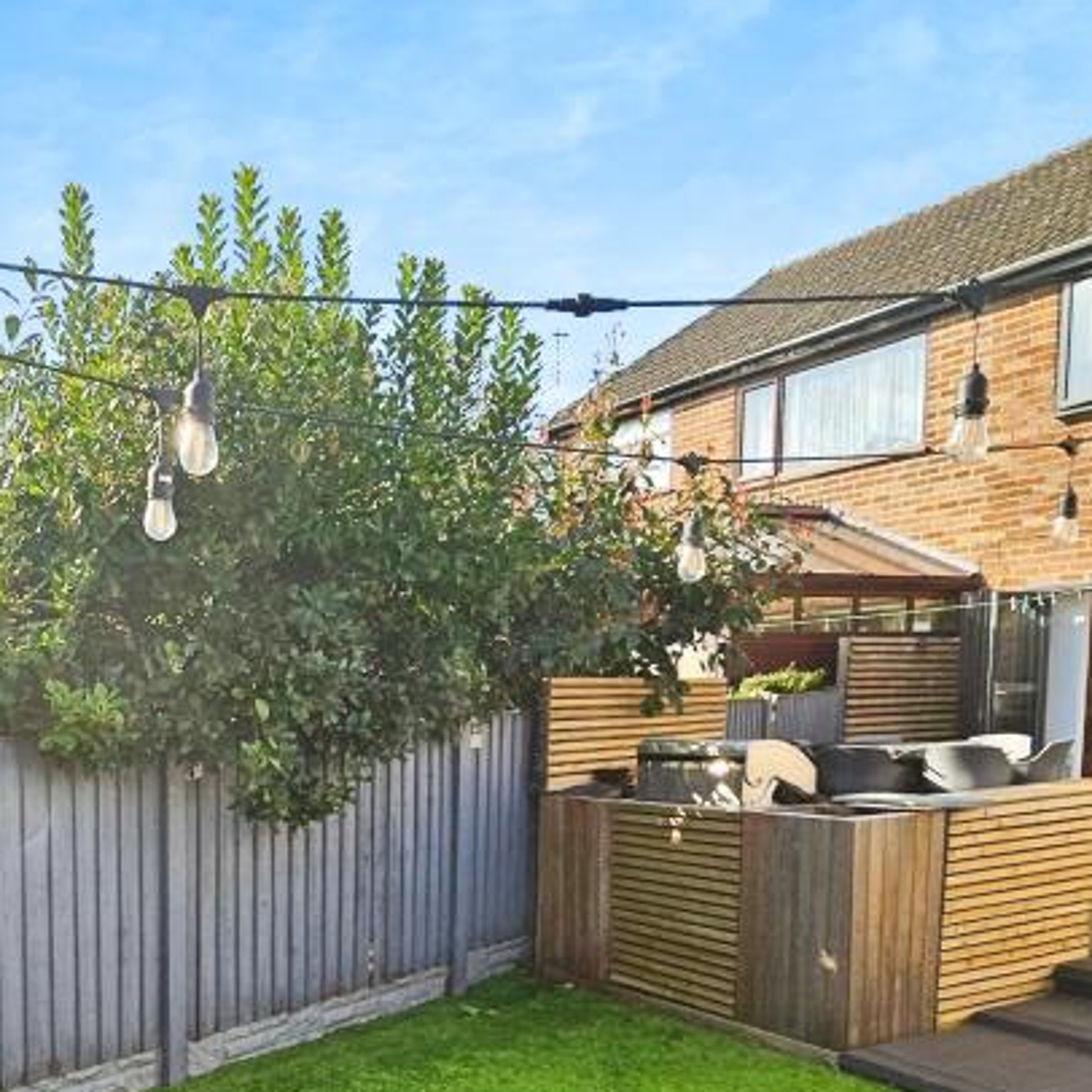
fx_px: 1035
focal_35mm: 29
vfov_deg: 49.0
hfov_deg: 53.5
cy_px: 1002
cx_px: 296
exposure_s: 1/662
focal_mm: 1.7
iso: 32
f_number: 2.2
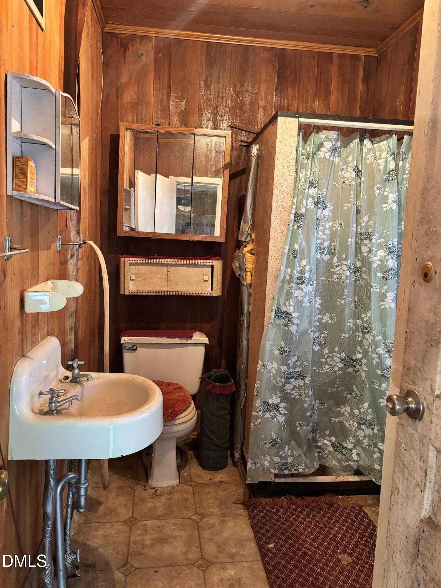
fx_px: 442
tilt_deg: -7.1
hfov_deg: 53.1
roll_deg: -3.9
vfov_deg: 67.3
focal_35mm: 26
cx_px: 220
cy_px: 294
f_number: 1.6
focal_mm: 5.96
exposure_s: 1/30
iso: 640
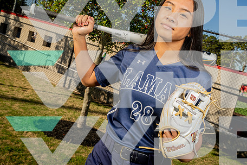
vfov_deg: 31.9
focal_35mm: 42
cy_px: 80
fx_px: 288
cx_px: 145
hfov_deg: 46.2
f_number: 10
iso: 125
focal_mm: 33
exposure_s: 1/250
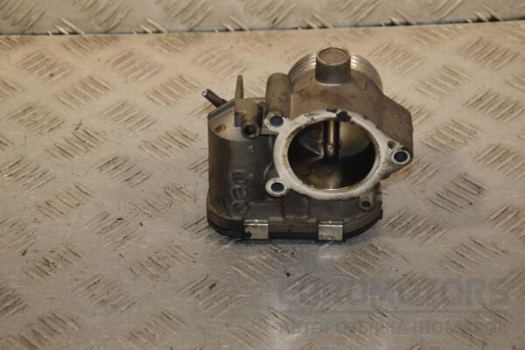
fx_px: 1640
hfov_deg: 18.2
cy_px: 175
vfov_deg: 12.2
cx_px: 262
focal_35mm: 112
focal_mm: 75
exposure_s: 1/200
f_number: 8
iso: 800
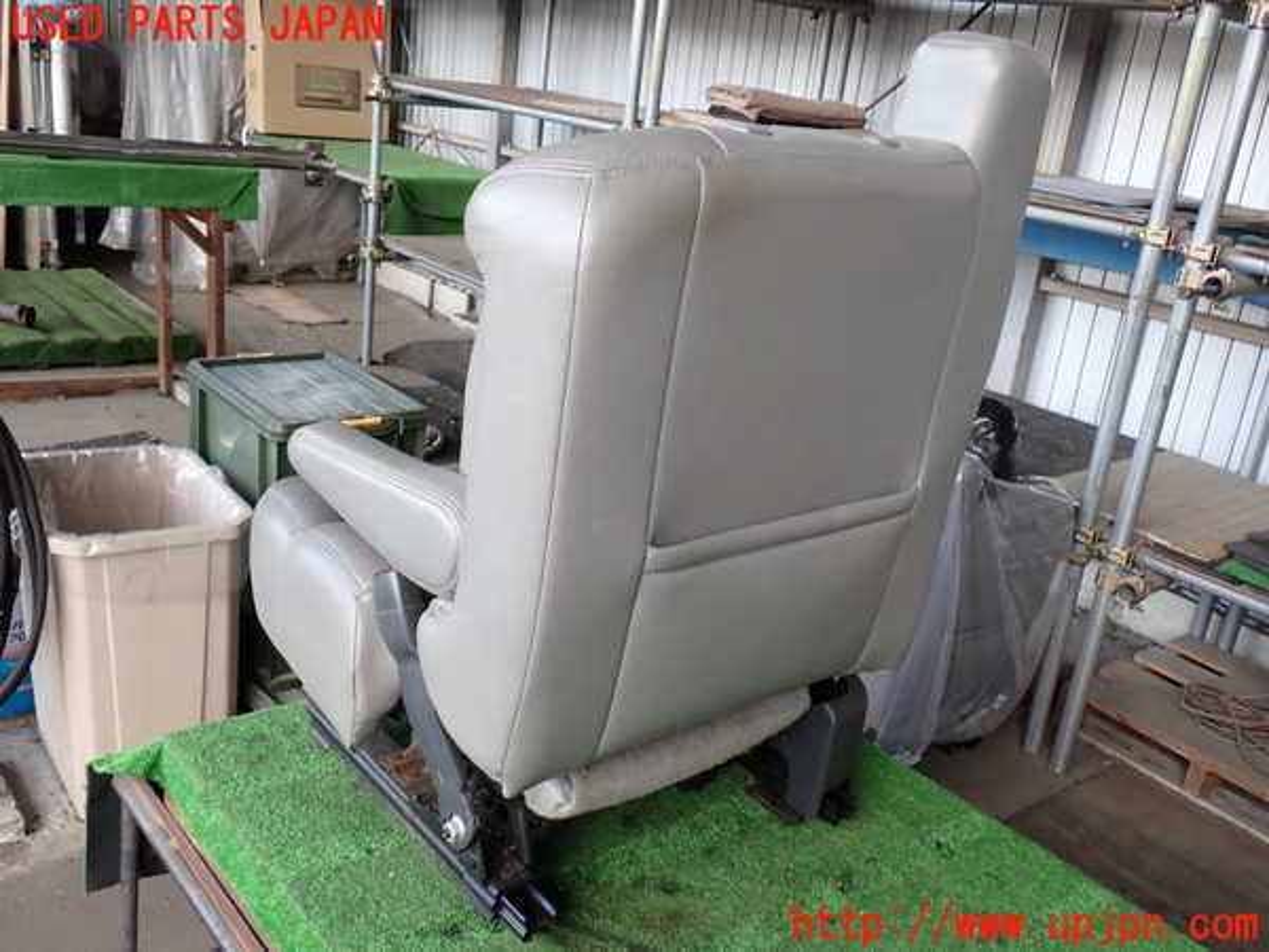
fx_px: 1173
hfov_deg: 56.8
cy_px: 476
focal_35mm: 32
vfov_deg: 44.2
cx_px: 634
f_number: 2.4
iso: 125
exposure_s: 1/60
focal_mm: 5.79
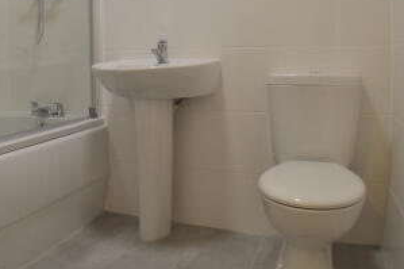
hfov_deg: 44.5
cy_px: 75
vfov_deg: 30.7
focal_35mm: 43
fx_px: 482
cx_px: 122
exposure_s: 1/60
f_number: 3.5
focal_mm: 18
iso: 500
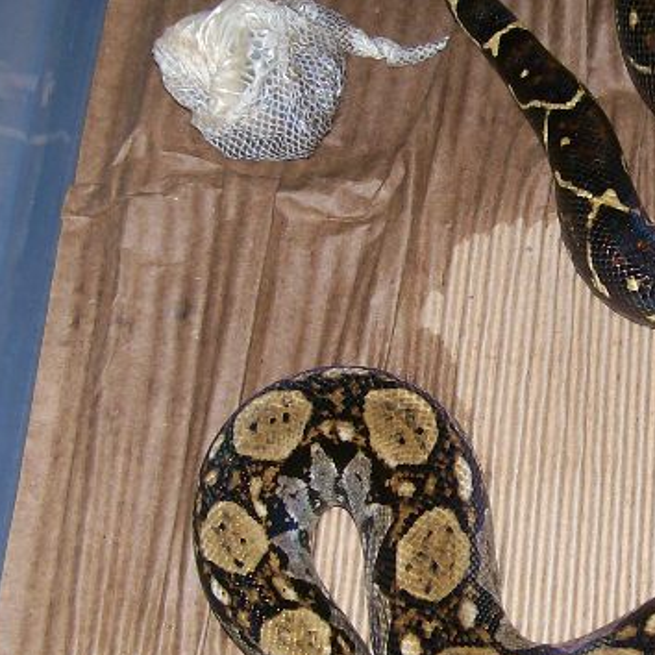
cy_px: 353
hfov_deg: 18.7
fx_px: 1970
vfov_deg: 18.9
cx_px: 548
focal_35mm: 92
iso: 80
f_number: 2.7
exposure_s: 1/64
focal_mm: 6
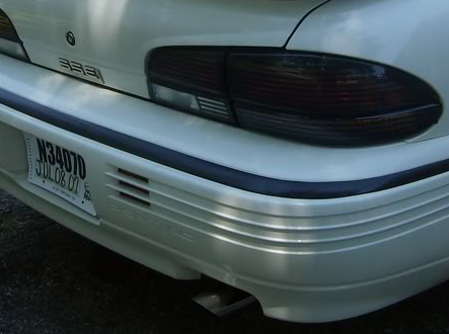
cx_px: 205
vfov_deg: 22.4
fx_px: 841
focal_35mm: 65
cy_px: 110
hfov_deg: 29.9
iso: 100
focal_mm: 6
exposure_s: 1/230
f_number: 4.7
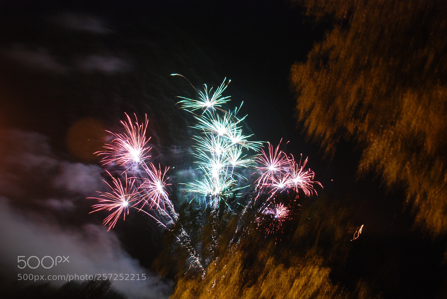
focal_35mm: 52
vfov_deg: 25.8
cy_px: 150
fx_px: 653
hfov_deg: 37.8
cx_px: 224
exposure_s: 5
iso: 400
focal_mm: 35
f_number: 4.2
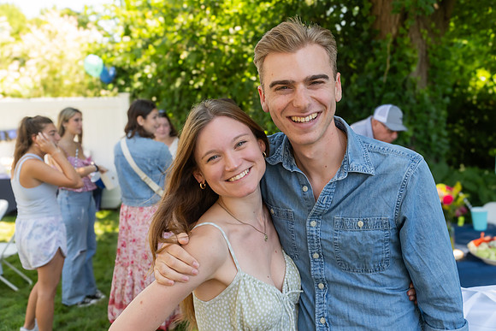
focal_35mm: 38
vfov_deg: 35.5
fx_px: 517
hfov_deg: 51.3
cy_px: 166
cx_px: 248
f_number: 5
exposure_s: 1/400
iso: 640
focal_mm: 25
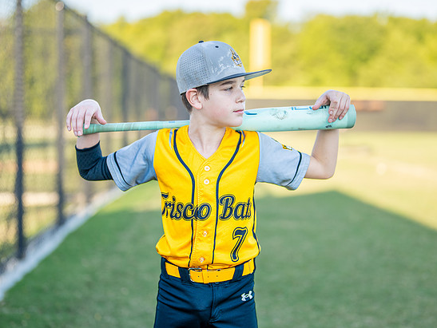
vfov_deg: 19.9
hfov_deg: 26.3
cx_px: 233
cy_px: 144
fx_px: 935
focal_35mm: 74
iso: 100
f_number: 1.2
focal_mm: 50
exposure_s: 1/1600
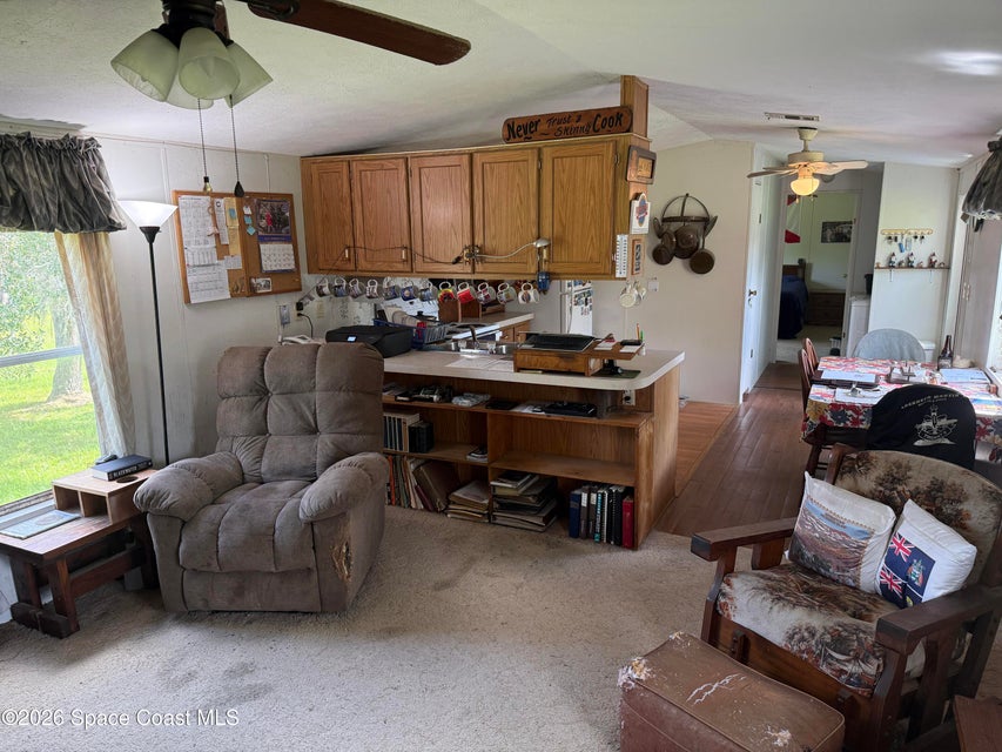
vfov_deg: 56.8
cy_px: 376
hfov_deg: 71.6
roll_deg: +0.8
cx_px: 501
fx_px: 695
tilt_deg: -11.8
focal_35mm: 24
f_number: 1.78
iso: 200
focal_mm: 6.76
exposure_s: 1/120
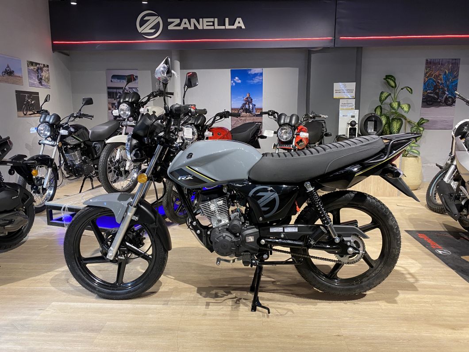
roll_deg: -0.1
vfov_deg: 53.1
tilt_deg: -10.4
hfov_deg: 67.3
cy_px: 176
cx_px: 234
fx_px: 352
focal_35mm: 26
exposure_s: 1/50
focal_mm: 4.25
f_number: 1.8
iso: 125
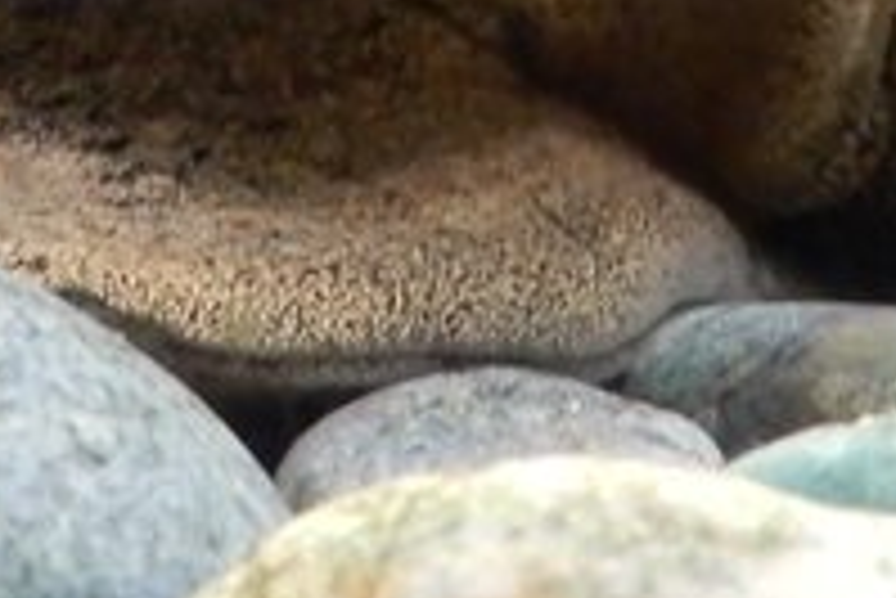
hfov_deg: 7.8
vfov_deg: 5.1
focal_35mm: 263
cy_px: -656
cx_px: -99
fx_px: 6550
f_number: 4
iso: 400
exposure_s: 1/10
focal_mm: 7.5
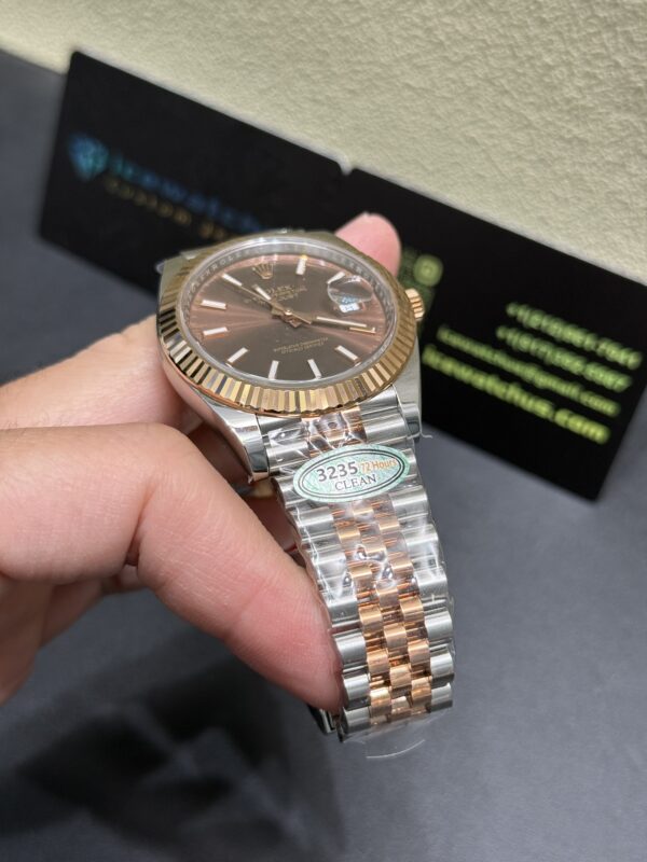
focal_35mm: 48
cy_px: 431
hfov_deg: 30.3
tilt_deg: -52.1
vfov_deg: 39.7
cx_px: 324
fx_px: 1196
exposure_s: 1/100
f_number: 1.78
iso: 80
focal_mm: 6.76
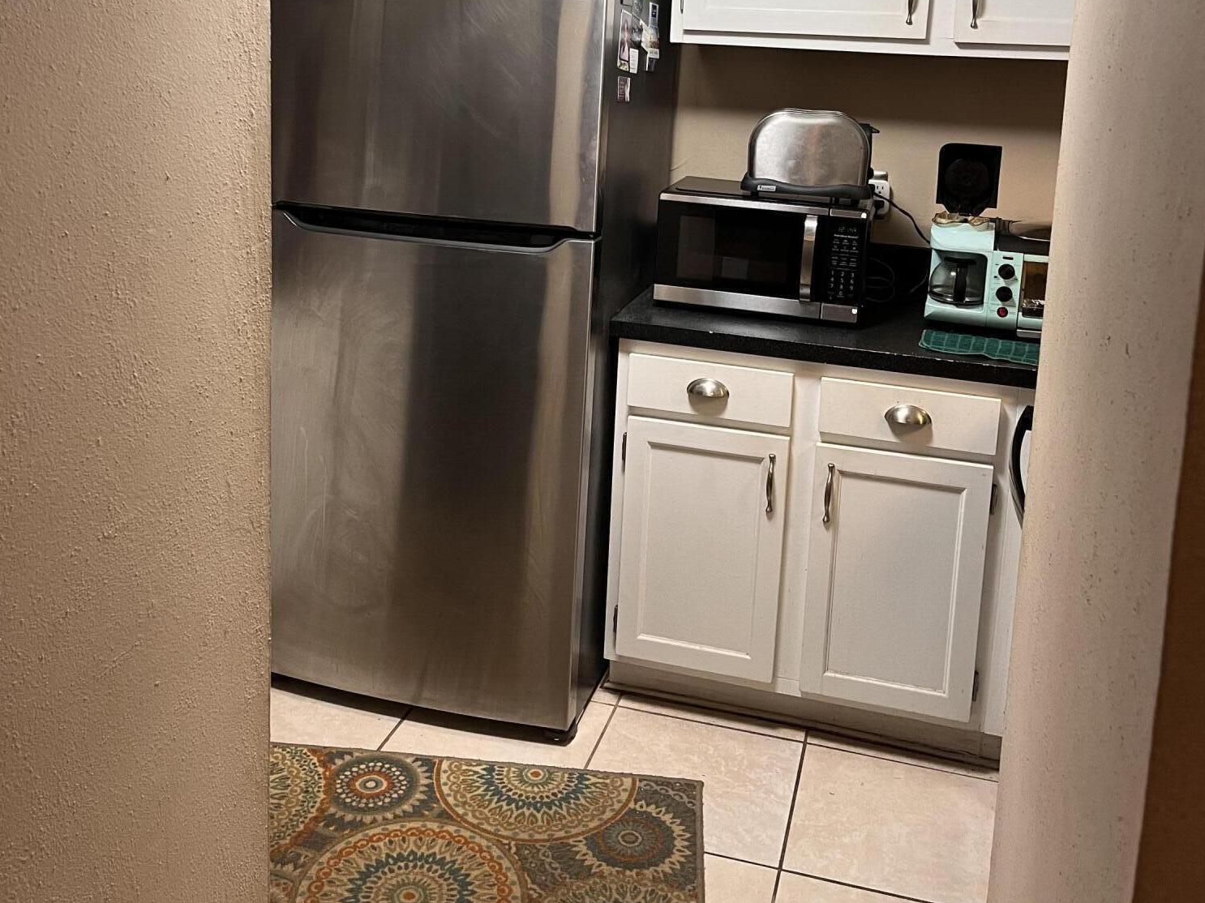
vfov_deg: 39.5
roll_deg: -2.5
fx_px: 1218
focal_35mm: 35
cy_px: 216
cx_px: 606
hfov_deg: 52.6
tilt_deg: -9.3
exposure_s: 1/60
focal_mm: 5.1
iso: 160
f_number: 1.6
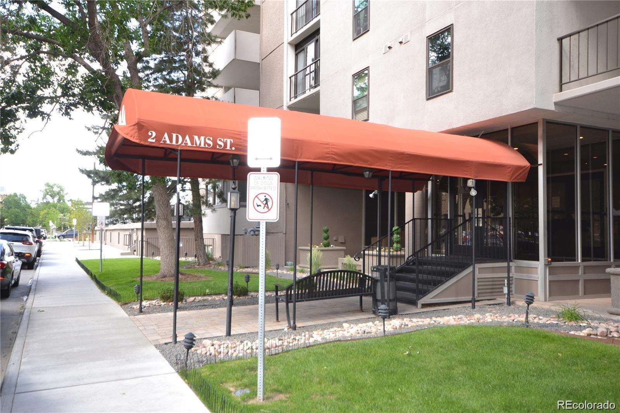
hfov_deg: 61.9
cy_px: 206
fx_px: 517
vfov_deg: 43.6
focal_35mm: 30
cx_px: 310
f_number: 5.6
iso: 400
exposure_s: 1/100
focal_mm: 20
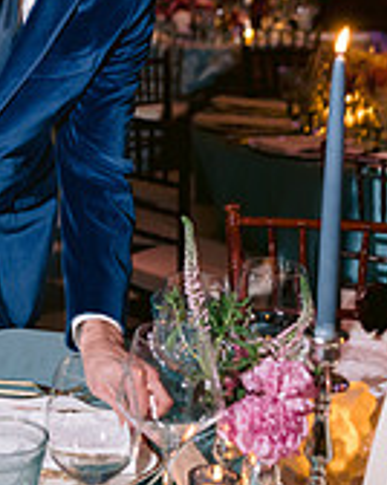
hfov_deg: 17.2
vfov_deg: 21.4
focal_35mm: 88
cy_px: 78
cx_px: 35
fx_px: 1262
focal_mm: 35
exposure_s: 1/100
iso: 1000
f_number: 2.8
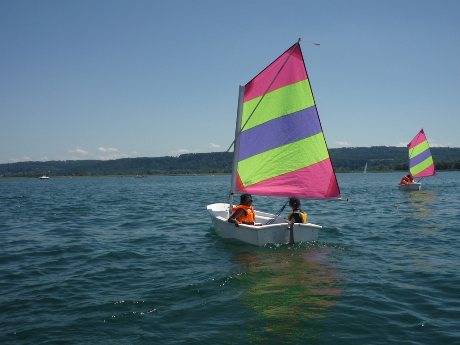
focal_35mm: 38
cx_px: 230
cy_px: 172
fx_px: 505
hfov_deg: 49.0
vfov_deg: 37.7
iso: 100
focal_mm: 6.3
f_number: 8
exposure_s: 1/250
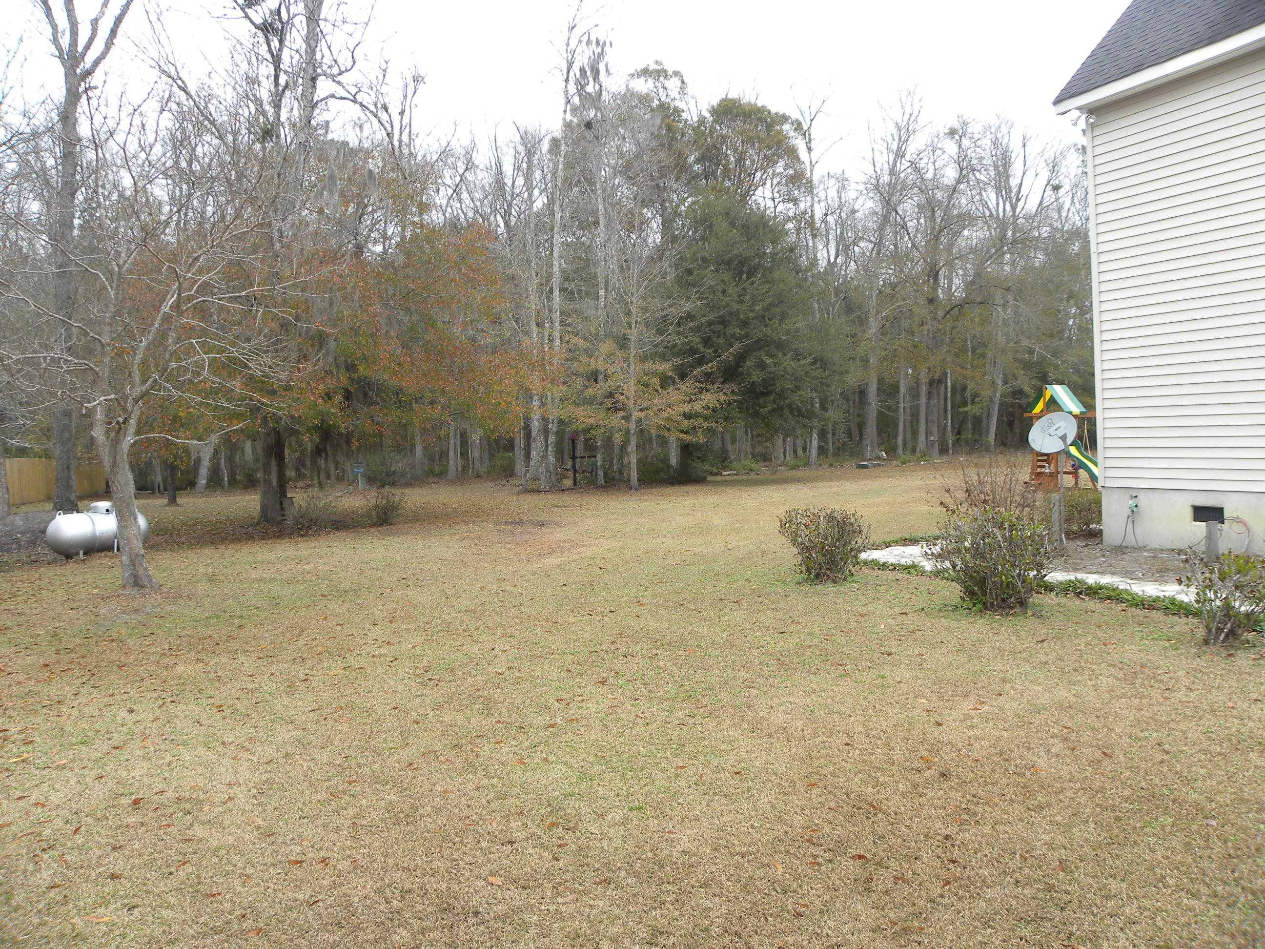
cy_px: 474
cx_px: 632
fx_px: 950
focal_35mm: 26
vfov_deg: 53.1
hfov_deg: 67.3
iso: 64
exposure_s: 1/79.2
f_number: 3.5
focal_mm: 4.6
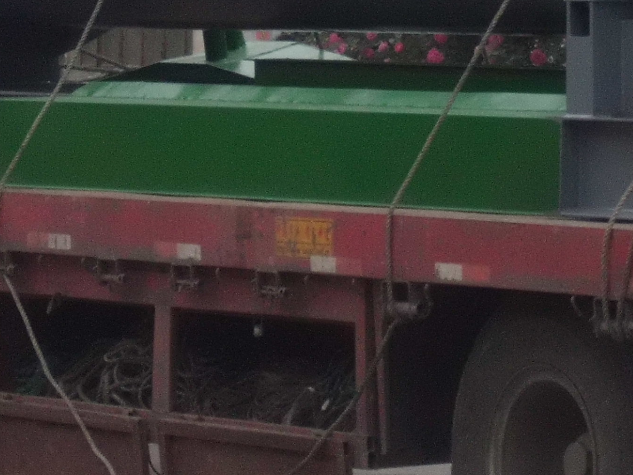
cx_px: 542
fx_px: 6565
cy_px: -164
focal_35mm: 359
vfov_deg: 4.1
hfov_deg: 5.5
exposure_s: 1/60
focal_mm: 20.1
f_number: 6
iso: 400
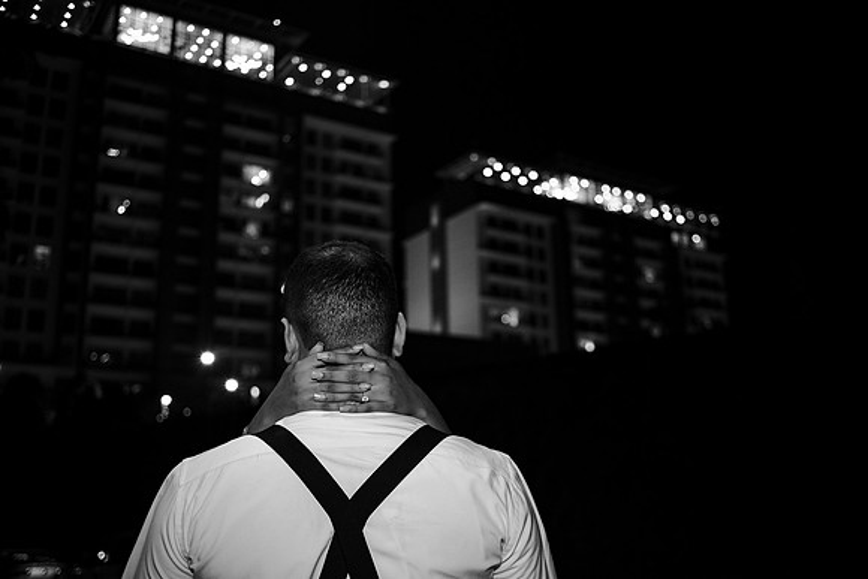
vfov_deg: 37.9
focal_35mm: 35
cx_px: 434
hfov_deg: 54.4
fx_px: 844
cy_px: 290
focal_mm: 35
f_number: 2.8
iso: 800
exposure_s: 1/100
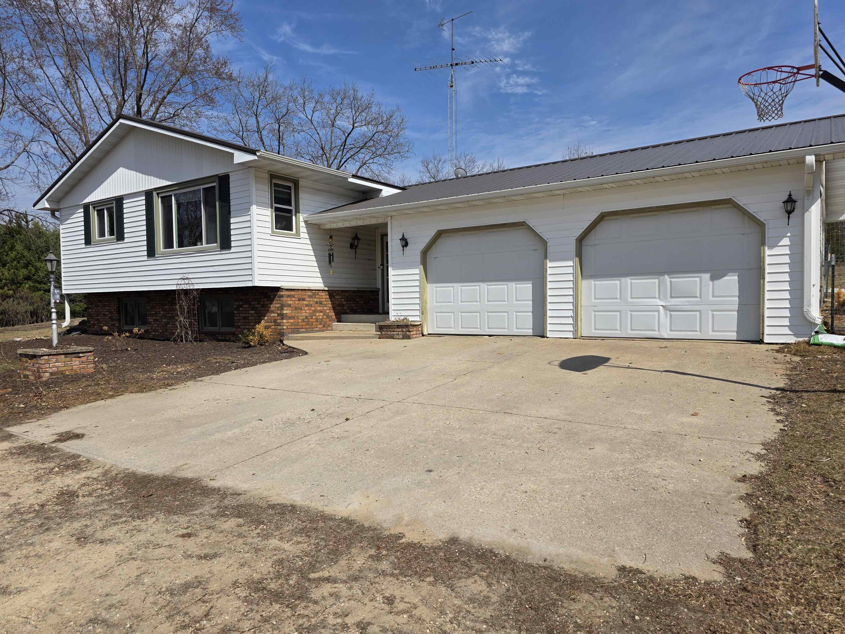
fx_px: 561
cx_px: 422
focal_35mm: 23
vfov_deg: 58.9
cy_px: 317
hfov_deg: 73.9
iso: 64
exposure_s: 1/7944
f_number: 1.7
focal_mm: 6.3
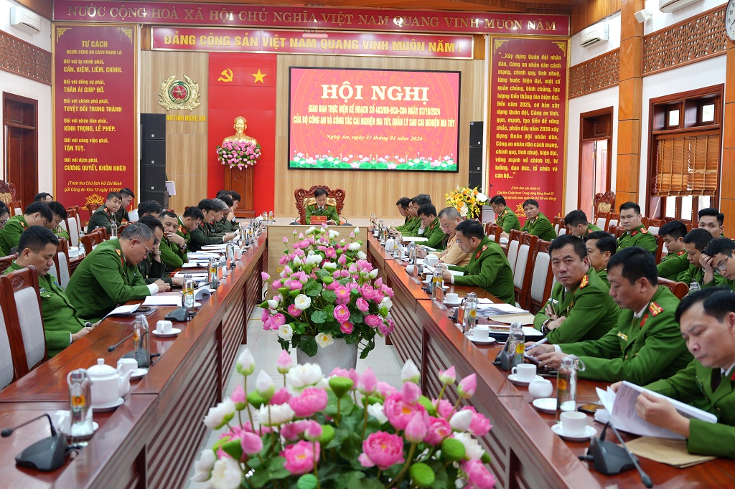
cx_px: 368
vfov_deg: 31.9
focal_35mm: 42
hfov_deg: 46.4
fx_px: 857
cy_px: 244
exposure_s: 1/10
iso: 80
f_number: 2.8
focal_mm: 28
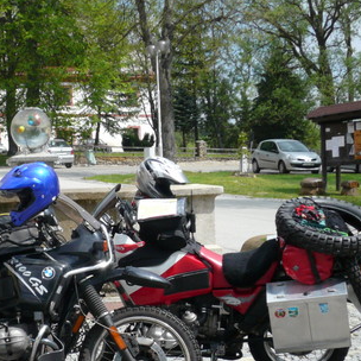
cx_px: 64
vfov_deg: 16.1
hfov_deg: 16.0
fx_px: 1274
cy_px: 230
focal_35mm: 108
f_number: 4
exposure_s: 1/800
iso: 100
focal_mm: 9.6
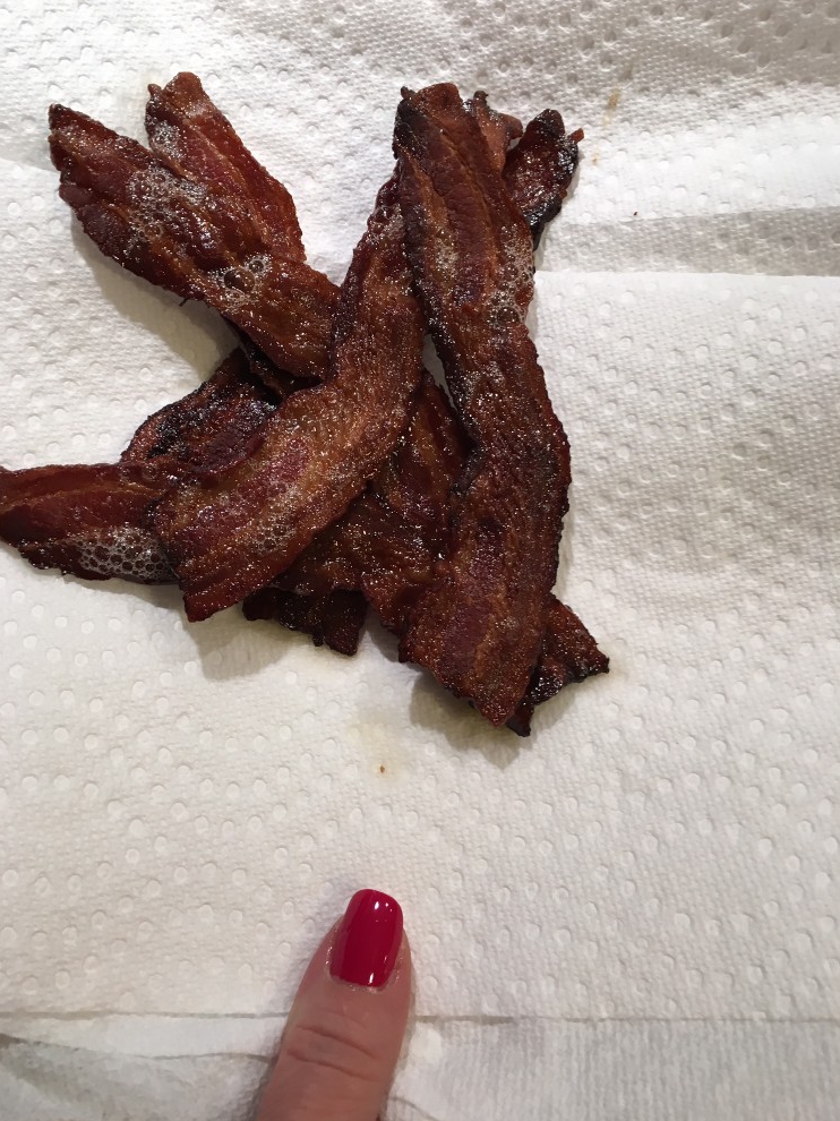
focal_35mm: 30
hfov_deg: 46.8
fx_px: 971
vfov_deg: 60.0
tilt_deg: -53.8
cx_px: 415
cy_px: 542
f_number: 2.2
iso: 50
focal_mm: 4.15
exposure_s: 1/30
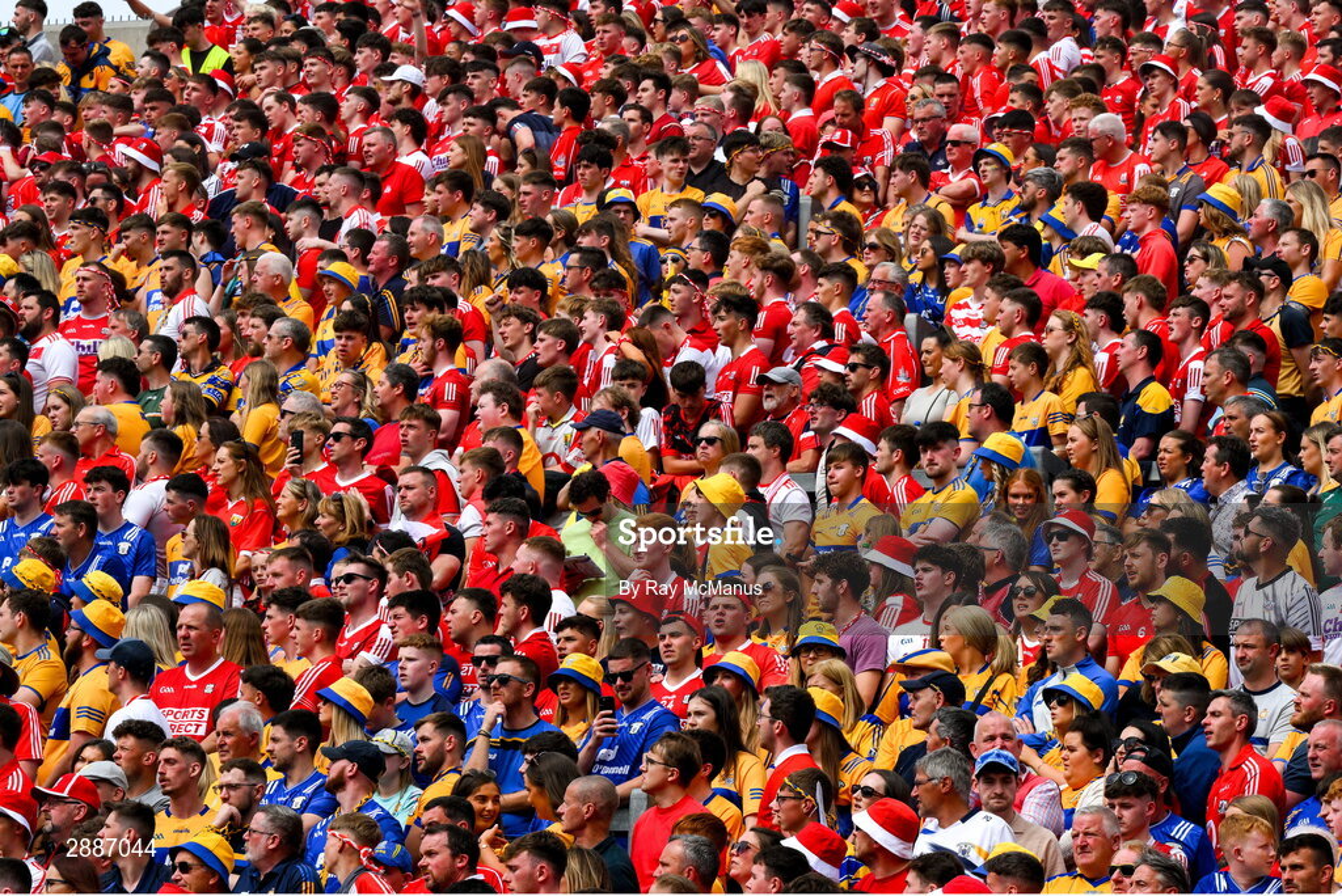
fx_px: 7459
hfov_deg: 10.3
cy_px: 448
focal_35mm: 200
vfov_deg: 6.9
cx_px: 671
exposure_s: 1/1250
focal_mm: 200
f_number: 14
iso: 800
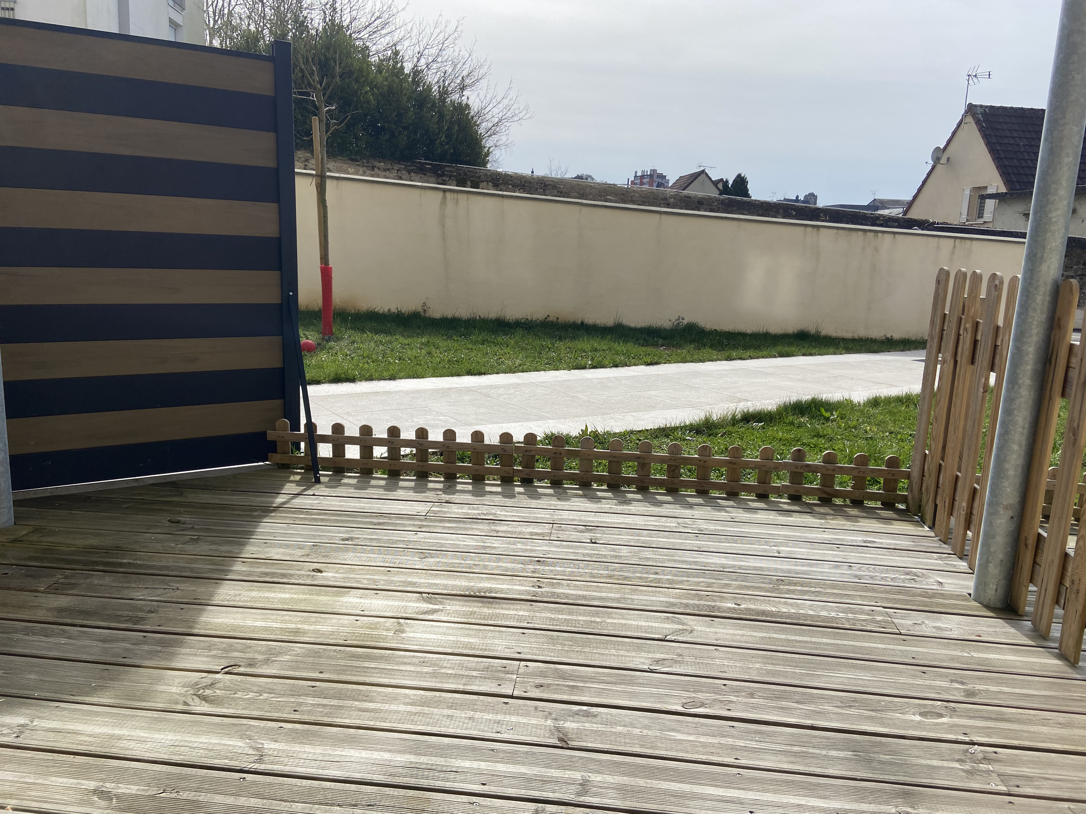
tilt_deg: -12.3
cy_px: 407
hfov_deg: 67.3
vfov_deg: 53.1
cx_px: 543
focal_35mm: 26
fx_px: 816
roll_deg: -1.9
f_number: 1.8
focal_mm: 4.25
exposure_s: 1/3984
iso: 32
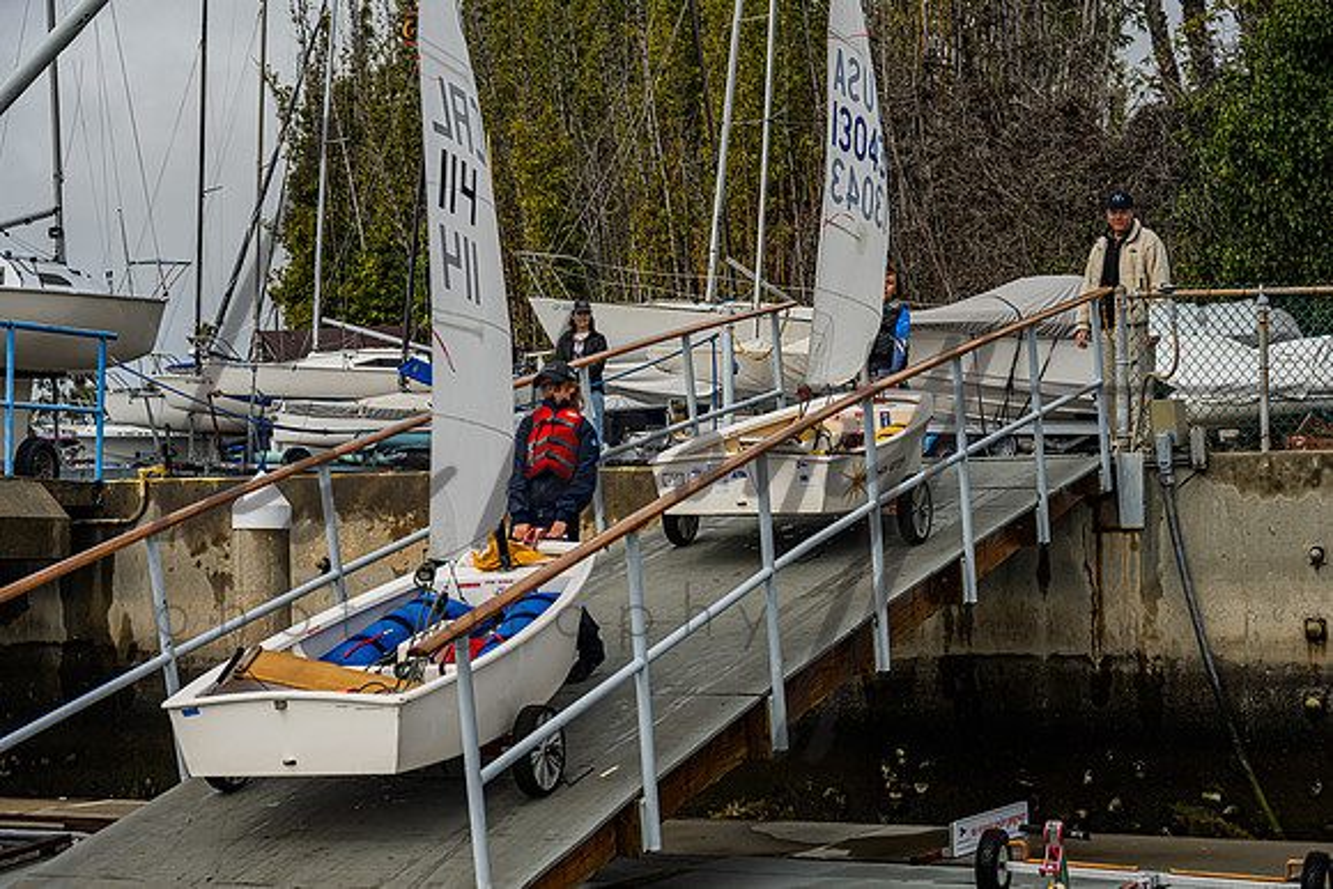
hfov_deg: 27.1
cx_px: 666
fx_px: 2770
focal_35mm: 75
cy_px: 444
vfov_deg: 18.2
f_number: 6
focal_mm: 72
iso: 200
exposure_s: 1/1600
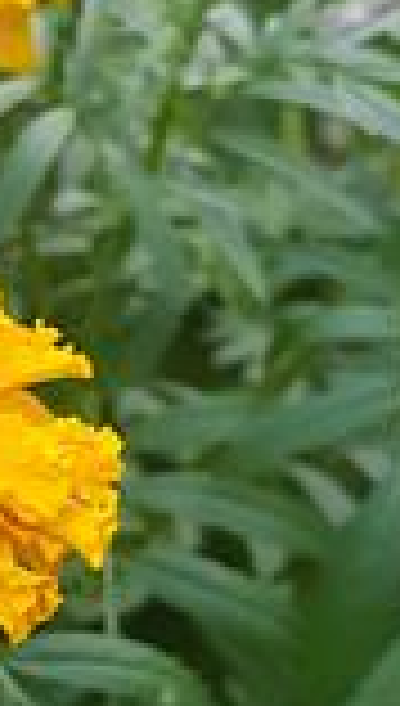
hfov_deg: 16.3
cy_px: 351
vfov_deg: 29.3
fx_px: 1350
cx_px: -58
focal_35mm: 72
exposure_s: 1/50
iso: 400
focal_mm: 4.2
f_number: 1.7
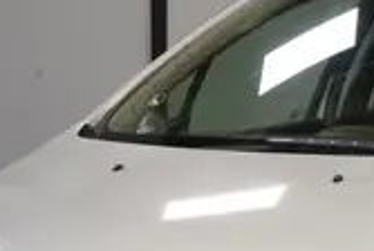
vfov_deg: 4.9
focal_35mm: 284
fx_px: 2956
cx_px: 477
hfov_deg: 7.2
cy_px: 141
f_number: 5.6
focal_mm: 66
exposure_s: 1/160
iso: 2500
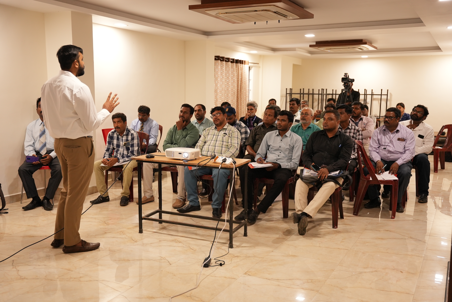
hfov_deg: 53.1
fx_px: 452
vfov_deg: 36.9
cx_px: 226
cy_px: 151
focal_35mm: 36
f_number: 2.8
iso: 1250
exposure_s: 1/100
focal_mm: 36
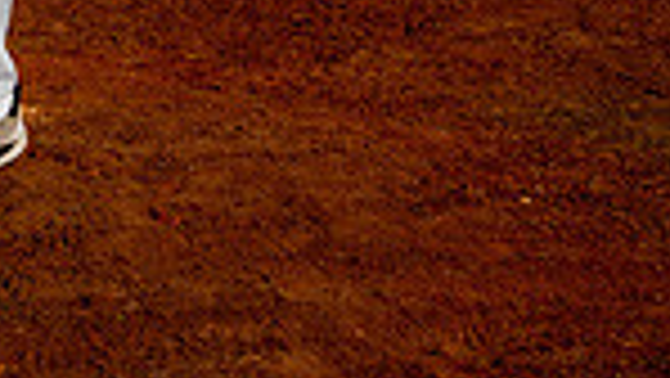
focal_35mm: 111
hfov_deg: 18.7
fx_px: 1973
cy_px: -580
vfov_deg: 9.5
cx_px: -2
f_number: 5
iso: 50
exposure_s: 1/500
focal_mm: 35
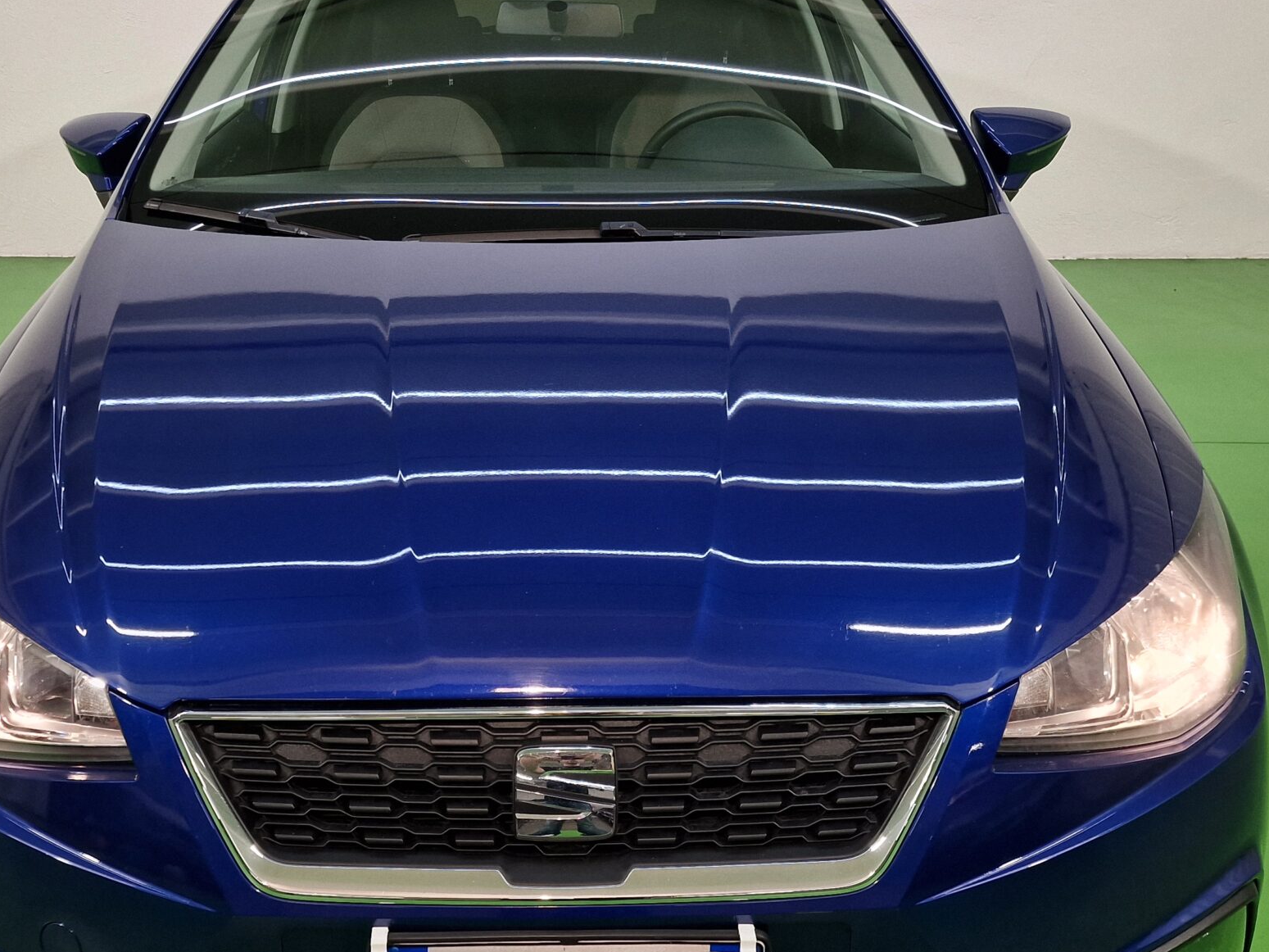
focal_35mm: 38
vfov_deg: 37.2
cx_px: 573
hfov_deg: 48.9
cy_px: 296
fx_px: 1393
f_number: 1.8
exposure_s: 1/100
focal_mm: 6.4
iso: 80
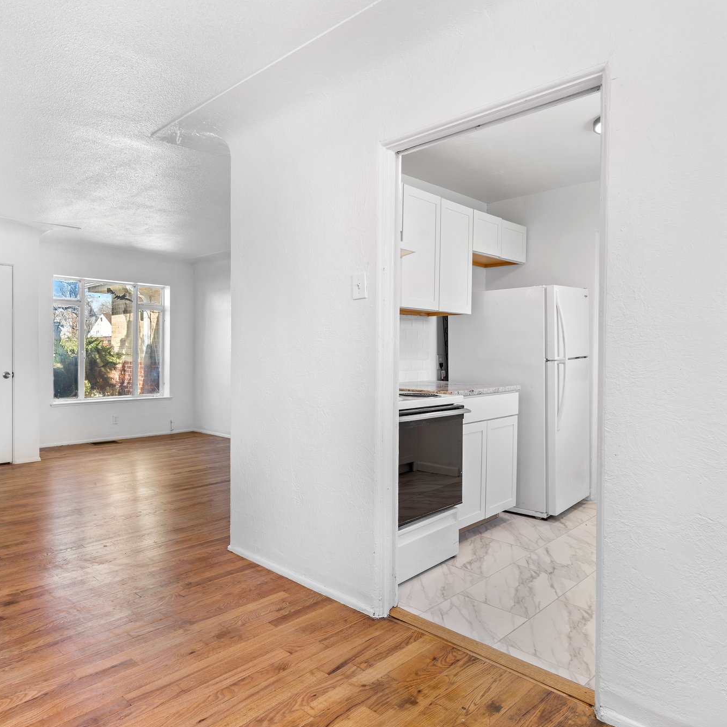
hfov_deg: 65.7
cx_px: 188
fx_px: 523
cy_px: 362
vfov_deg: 69.6
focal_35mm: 22
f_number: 8
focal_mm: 17
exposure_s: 1
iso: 100
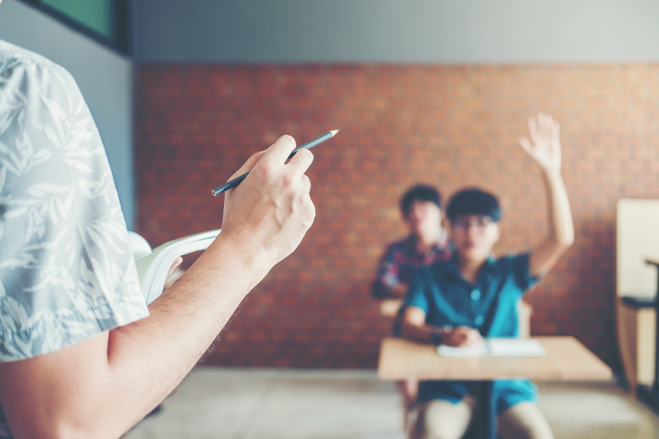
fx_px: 970
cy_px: 220
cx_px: 330
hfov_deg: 37.5
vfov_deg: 25.5
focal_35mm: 53
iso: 100
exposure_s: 1/180
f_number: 2.2
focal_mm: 35
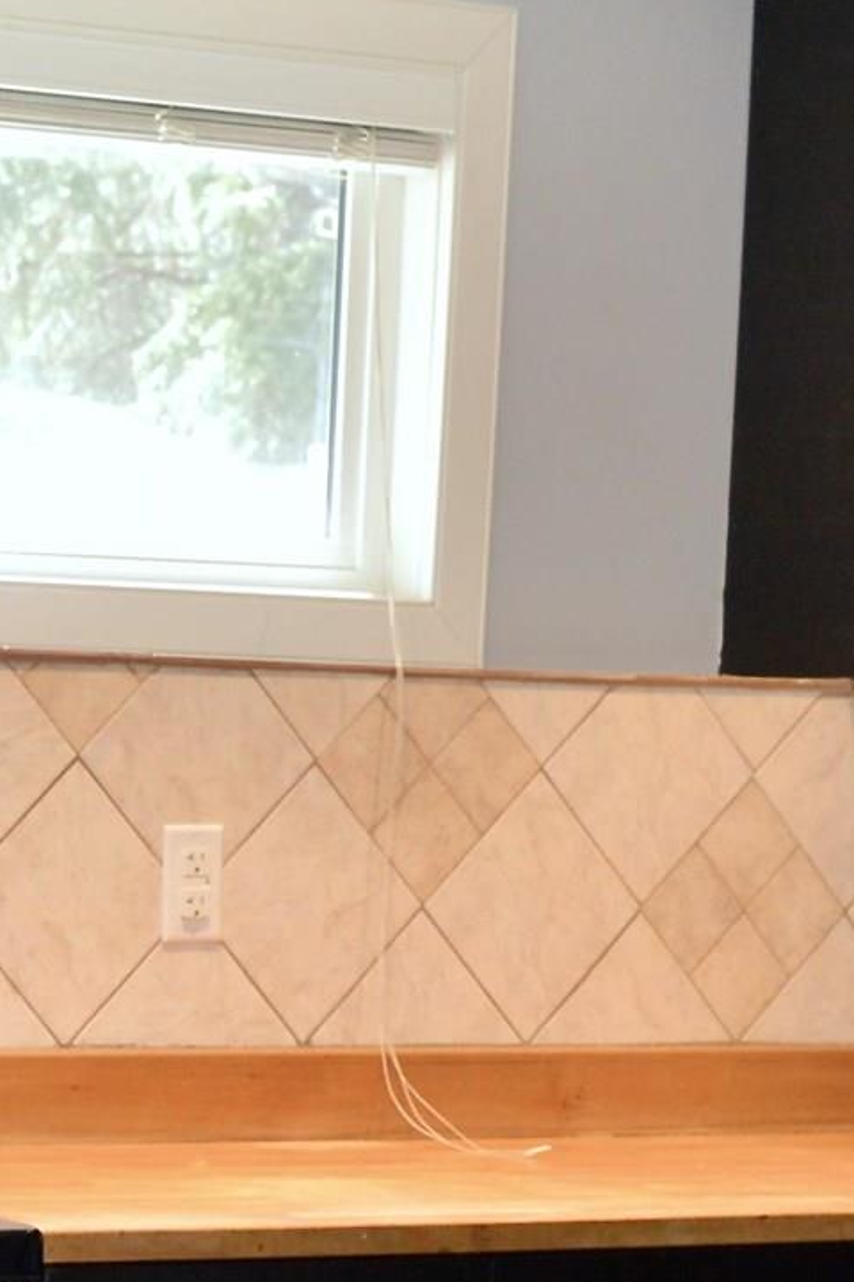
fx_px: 4096
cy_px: 1147
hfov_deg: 10.8
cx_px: -886
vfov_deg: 17.5
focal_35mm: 115
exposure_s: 1/60
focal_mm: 18
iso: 500
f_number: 3.5
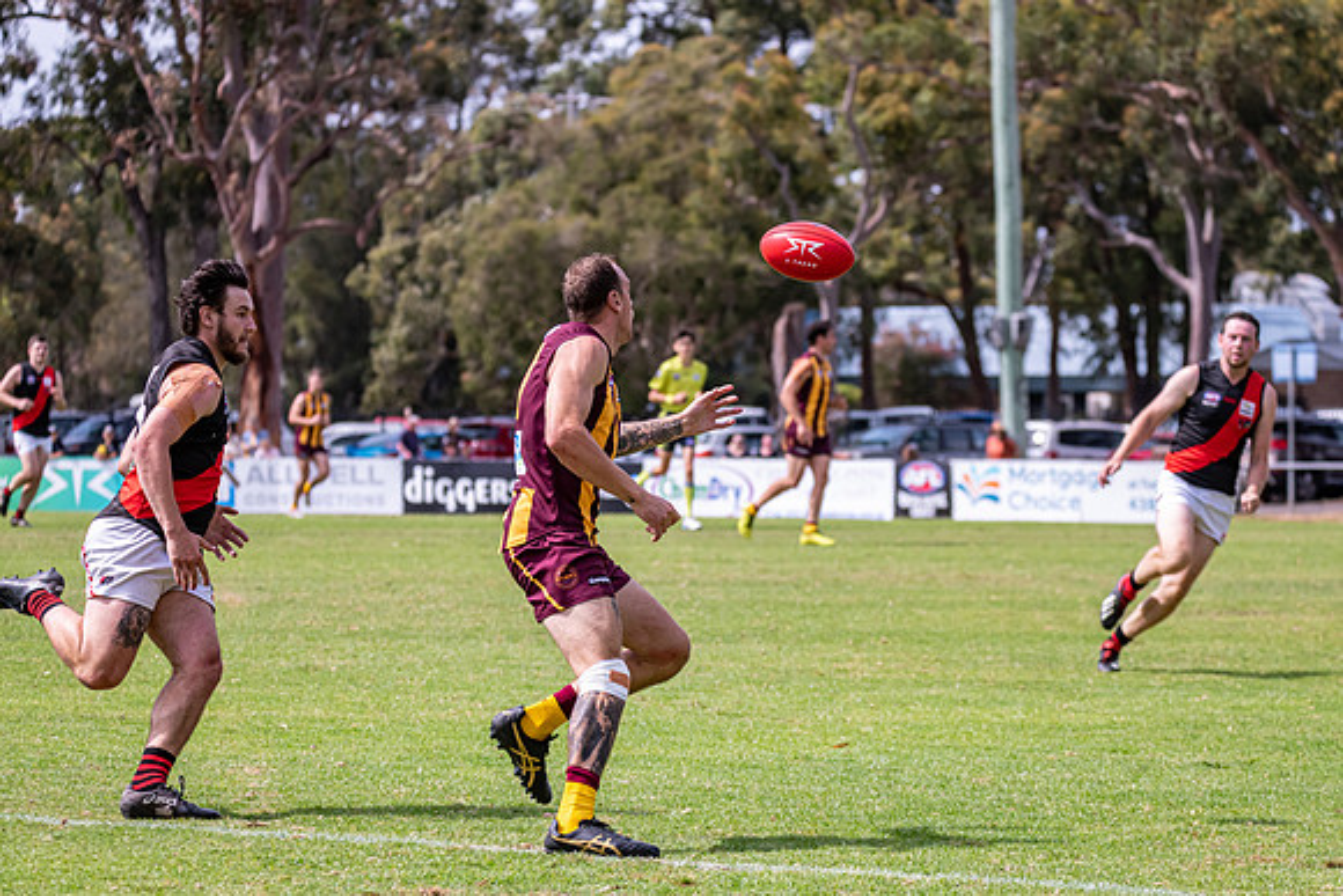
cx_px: 699
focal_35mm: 181
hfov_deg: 11.3
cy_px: 443
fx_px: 6768
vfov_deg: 7.6
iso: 800
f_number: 6.3
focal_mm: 170
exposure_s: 1/3200
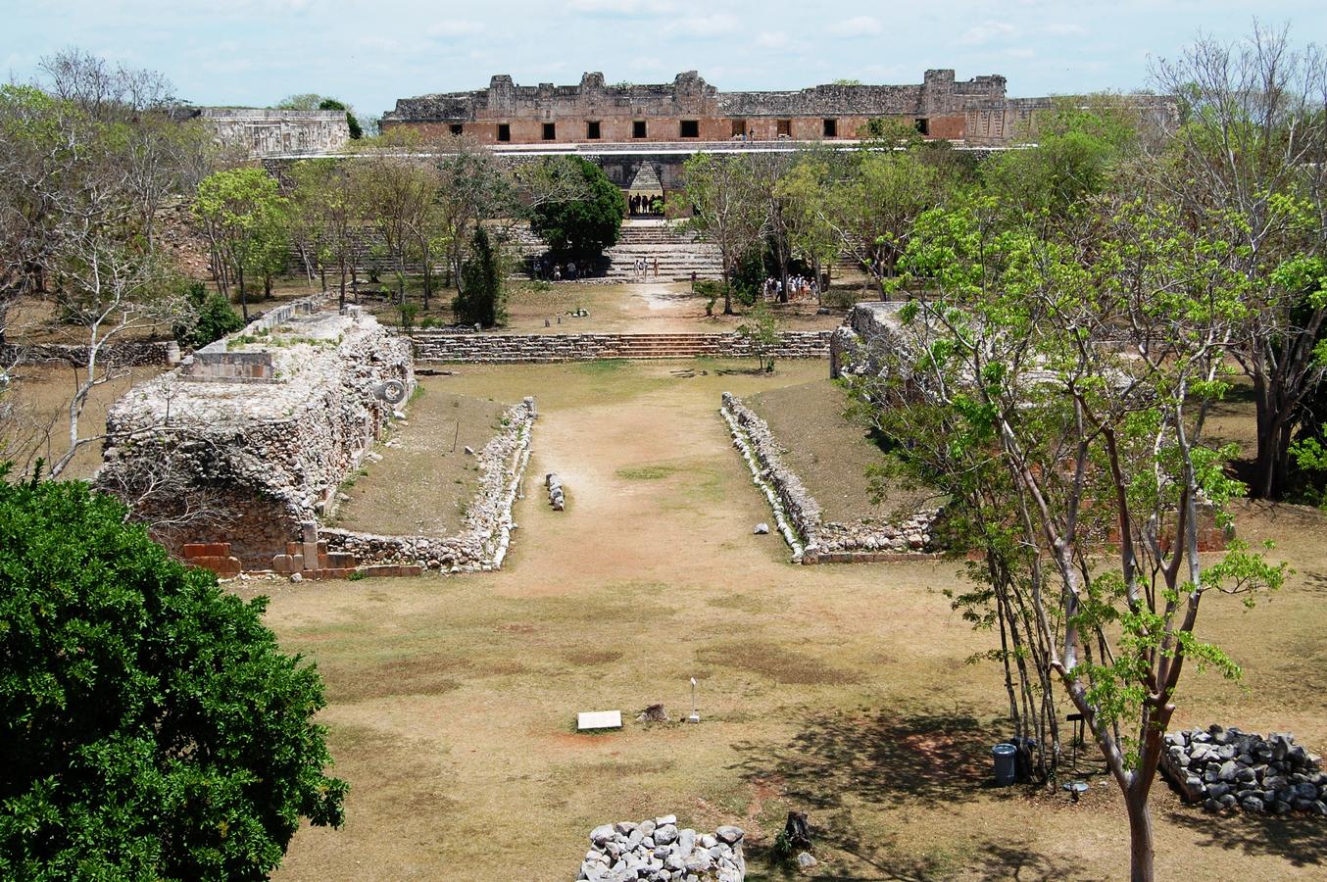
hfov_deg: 42.4
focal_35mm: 46
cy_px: 441
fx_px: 1712
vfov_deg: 28.9
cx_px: 664
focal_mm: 31
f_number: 10
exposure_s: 1/320
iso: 200
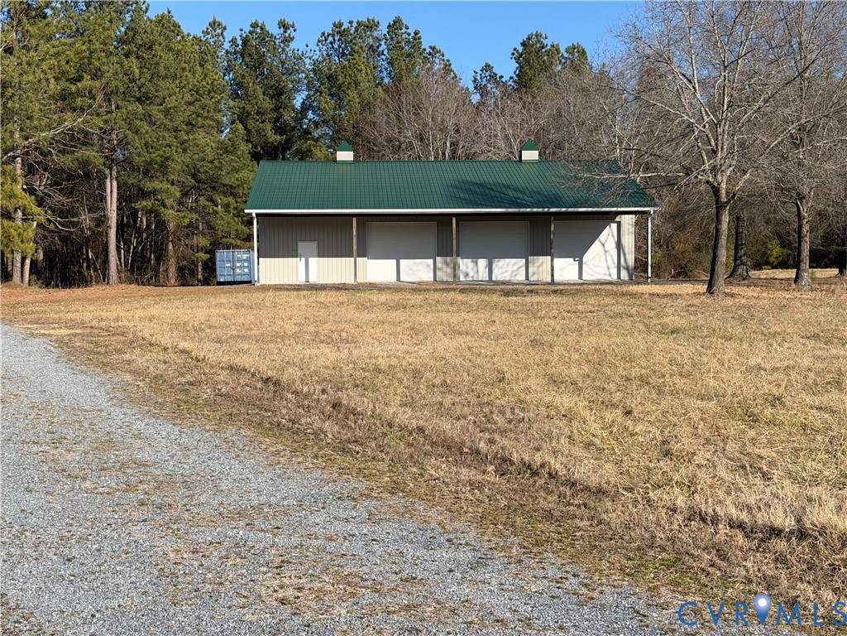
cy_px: 318
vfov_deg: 30.3
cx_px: 424
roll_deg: +0.9
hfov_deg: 39.7
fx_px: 1174
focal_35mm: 48
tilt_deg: -2.2
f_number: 1.78
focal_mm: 6.76
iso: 64
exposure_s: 1/4329
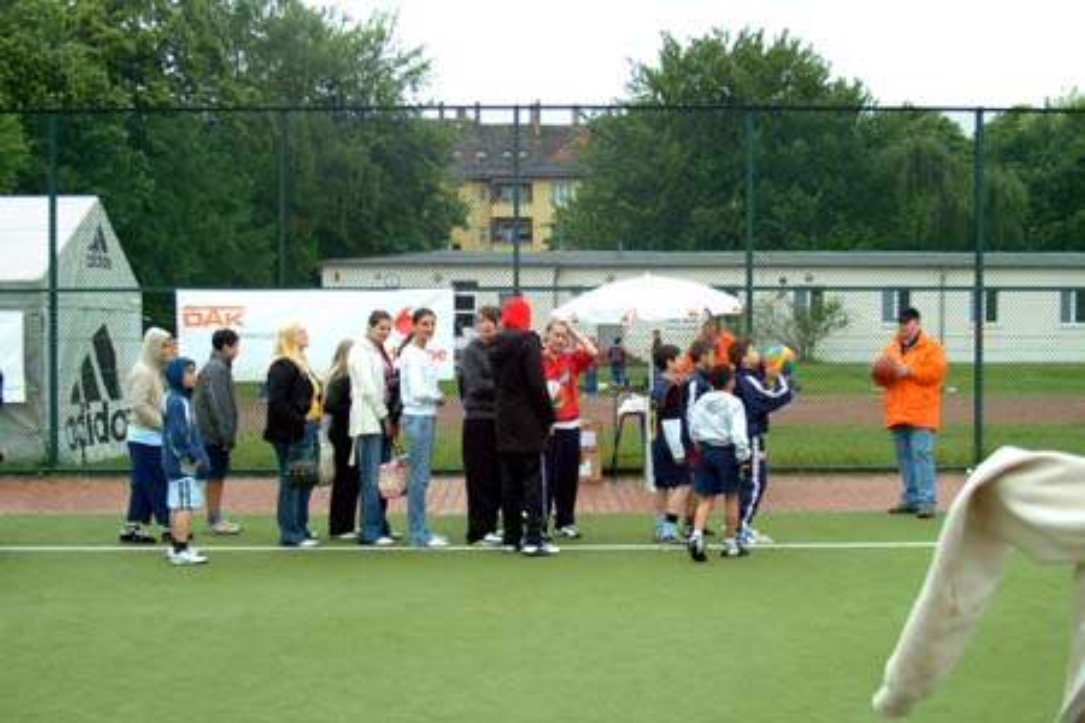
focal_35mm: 44
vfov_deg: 30.8
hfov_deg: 45.0
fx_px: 1311
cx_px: 542
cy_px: 362
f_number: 6.7
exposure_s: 1/180
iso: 400
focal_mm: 29
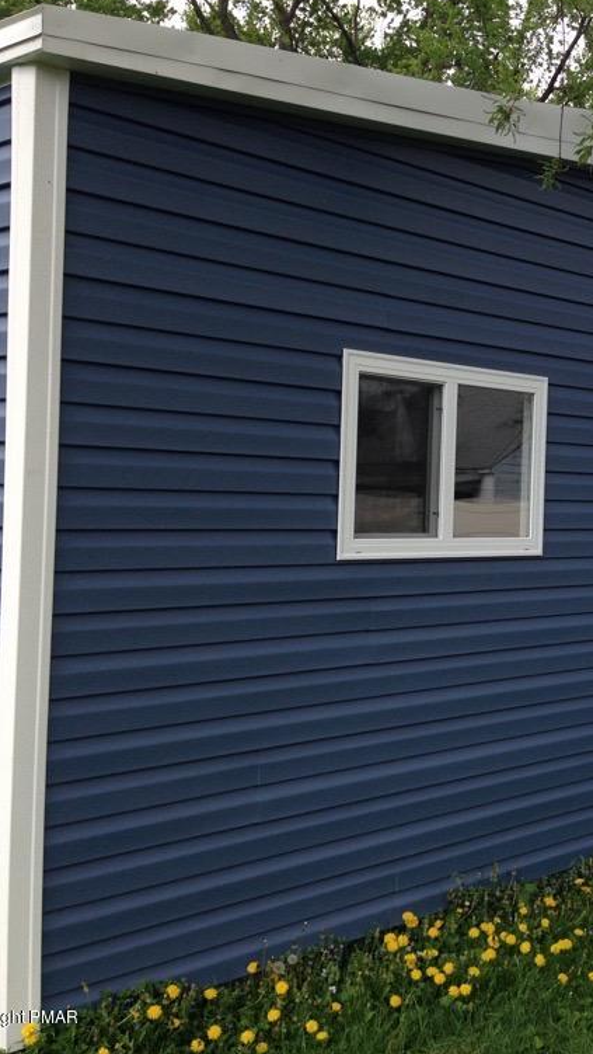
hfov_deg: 23.4
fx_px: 1368
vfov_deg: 42.1
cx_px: 604
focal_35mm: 49
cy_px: 518
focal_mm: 4.12
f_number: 2.4
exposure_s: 1/423
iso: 50
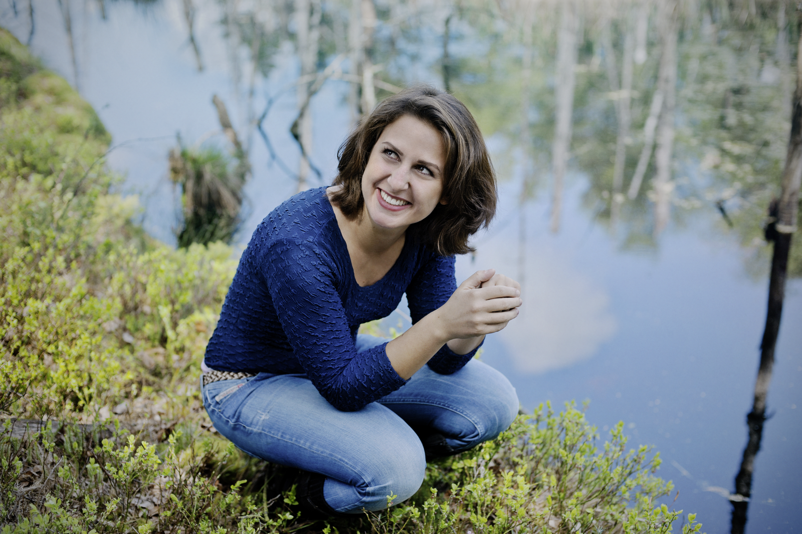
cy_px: 267
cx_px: 401
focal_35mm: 50
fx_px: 1113
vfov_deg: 27.0
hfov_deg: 39.6
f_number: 2.5
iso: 320
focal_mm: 50
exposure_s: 1/800
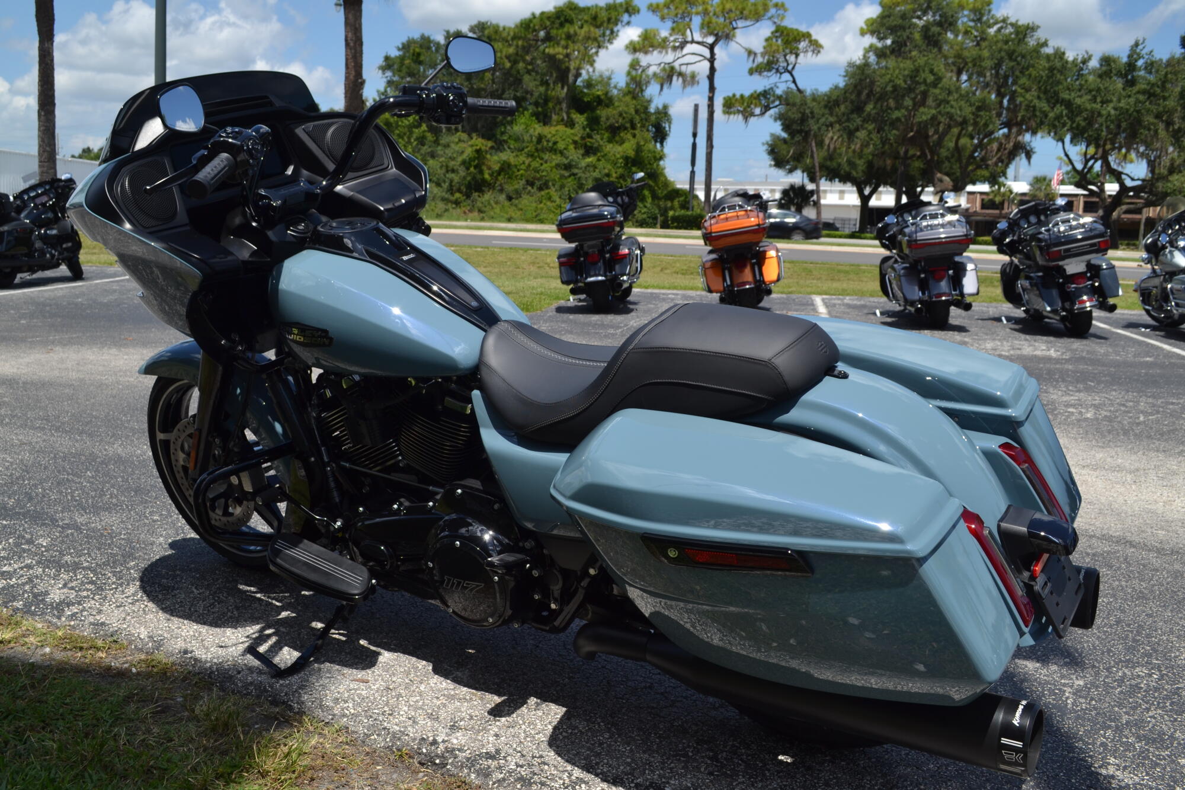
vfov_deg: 40.0
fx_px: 1086
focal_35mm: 33
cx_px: 592
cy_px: 395
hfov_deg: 57.2
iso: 100
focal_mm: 22
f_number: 8
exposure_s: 1/250
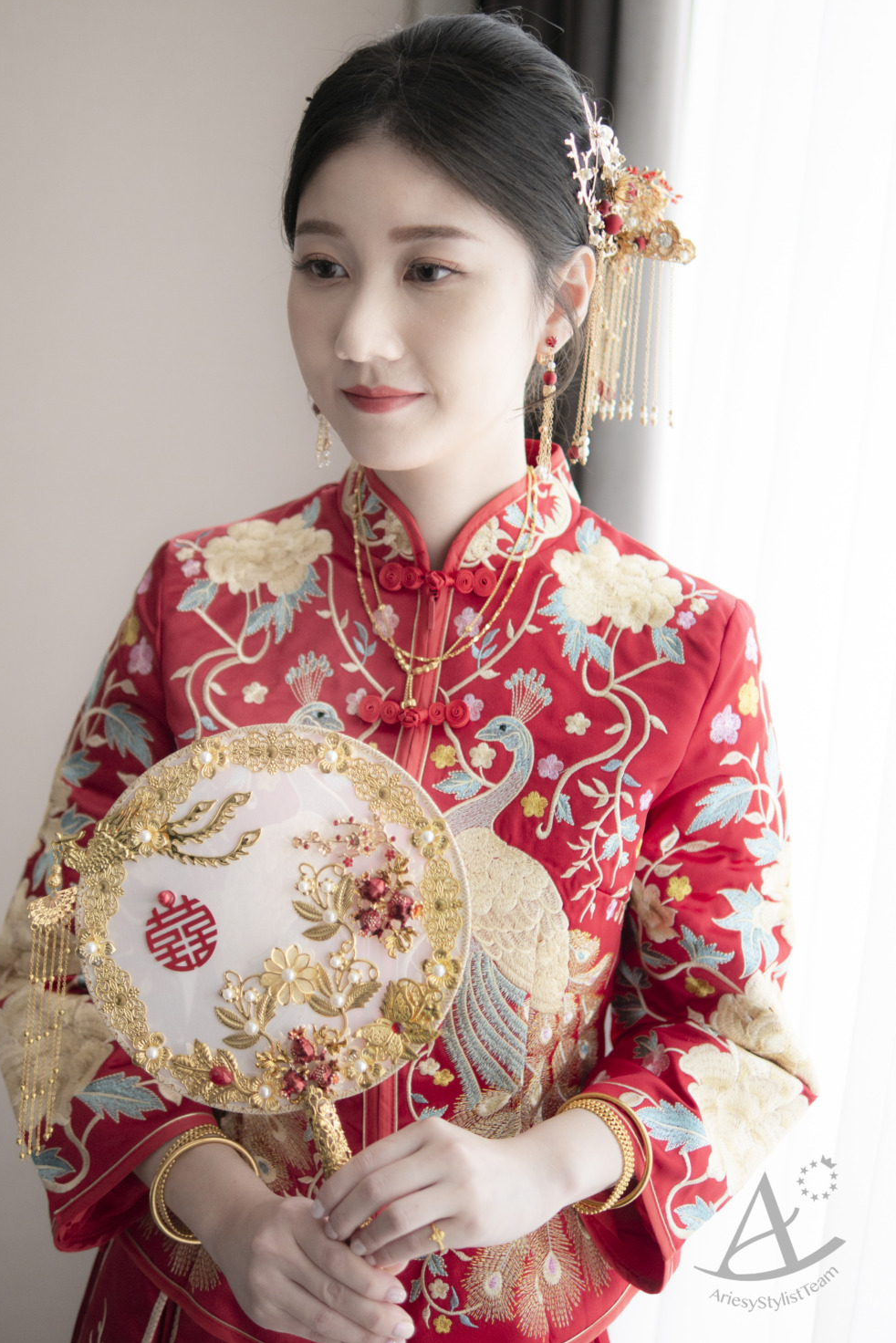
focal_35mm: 53
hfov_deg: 25.5
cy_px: 660
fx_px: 1978
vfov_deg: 37.5
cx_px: 431
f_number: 1.4
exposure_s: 1/160
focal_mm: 25
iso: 200
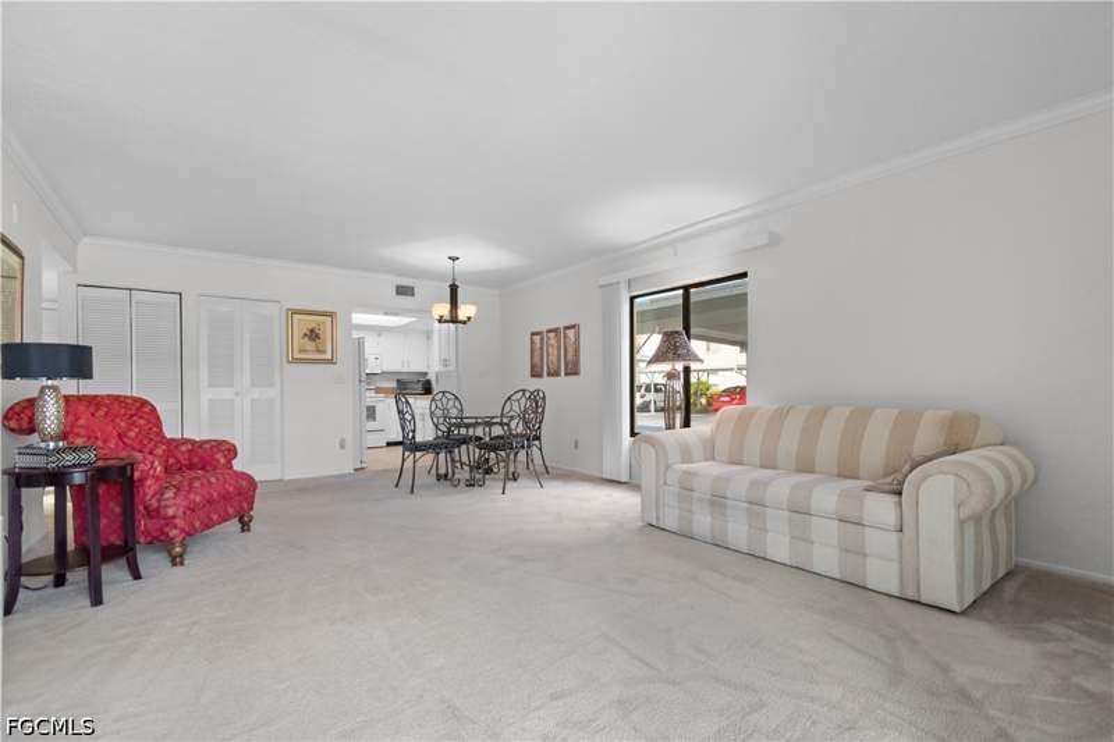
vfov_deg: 77.3
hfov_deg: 100.4
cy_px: 371
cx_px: 557
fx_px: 464
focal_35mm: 15
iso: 800
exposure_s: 1/80
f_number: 4.5
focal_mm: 10
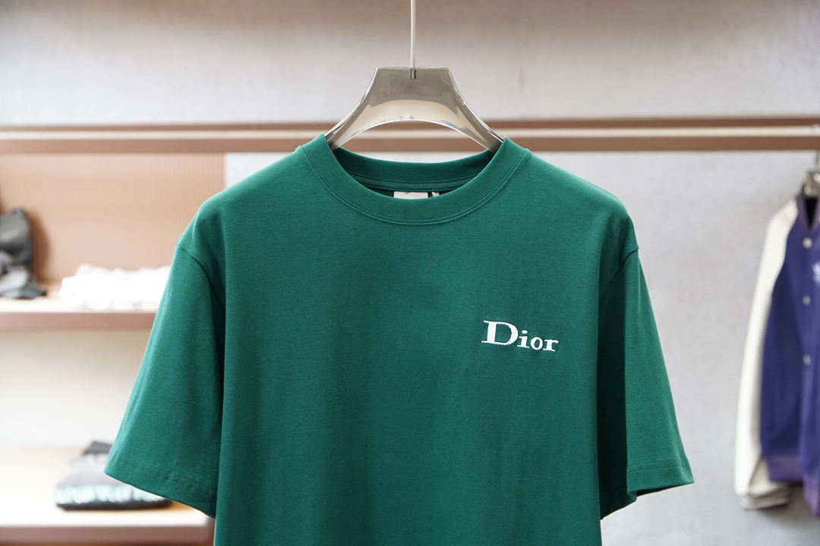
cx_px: 410
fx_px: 1811
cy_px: 273
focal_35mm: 80
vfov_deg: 17.2
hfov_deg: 25.5
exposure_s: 1/125
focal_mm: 53
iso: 640
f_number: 4
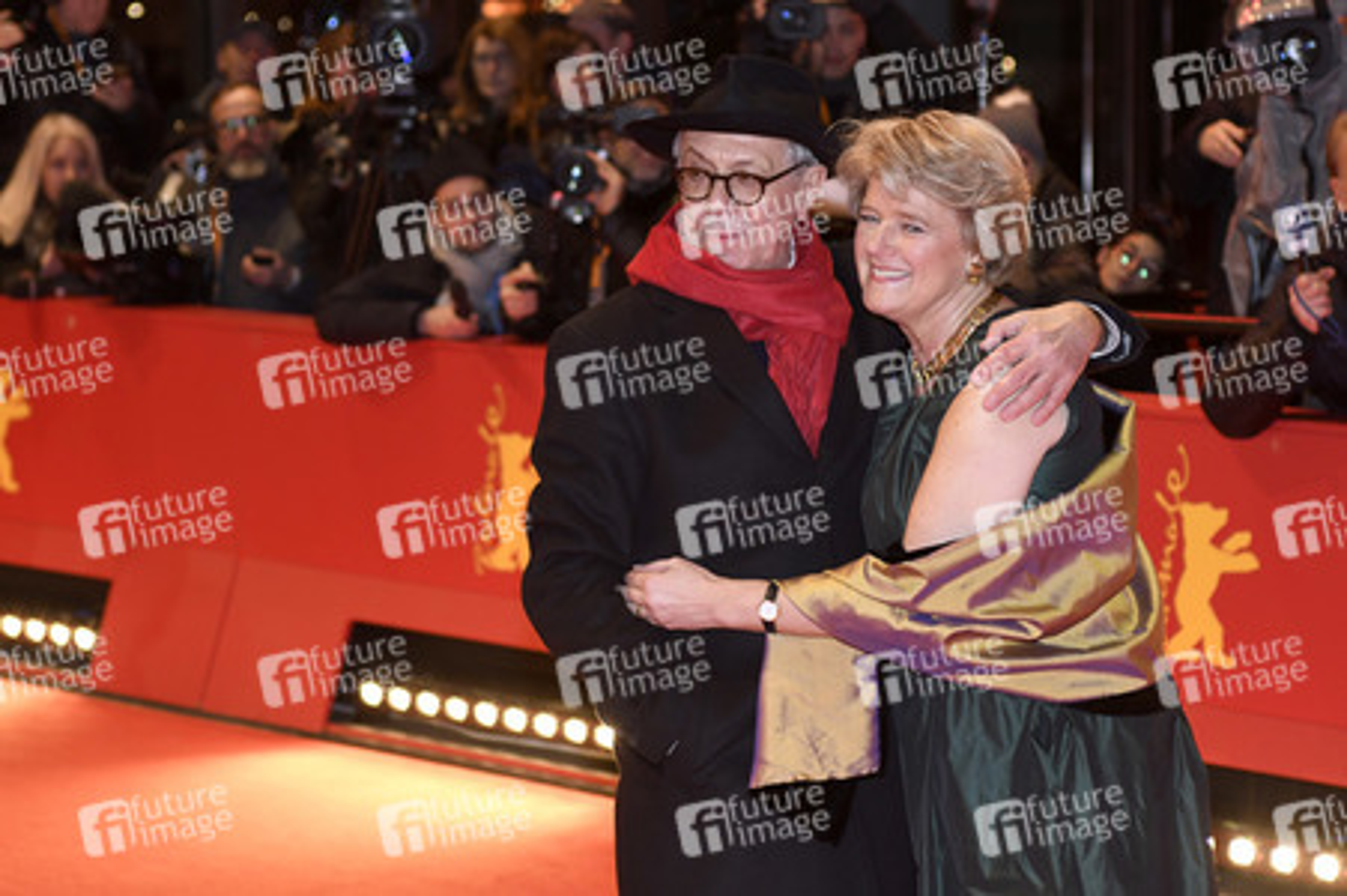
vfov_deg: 19.4
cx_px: 674
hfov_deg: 28.9
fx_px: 2617
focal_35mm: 70
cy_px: 448
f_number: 4
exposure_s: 1/400
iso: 1250
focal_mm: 70
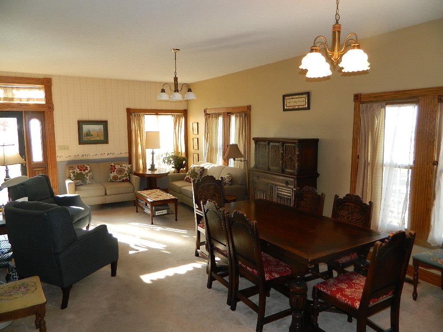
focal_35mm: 25
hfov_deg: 69.4
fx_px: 320
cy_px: 166
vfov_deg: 54.9
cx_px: 222
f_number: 3.1
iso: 125
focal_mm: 4.5
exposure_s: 1/30
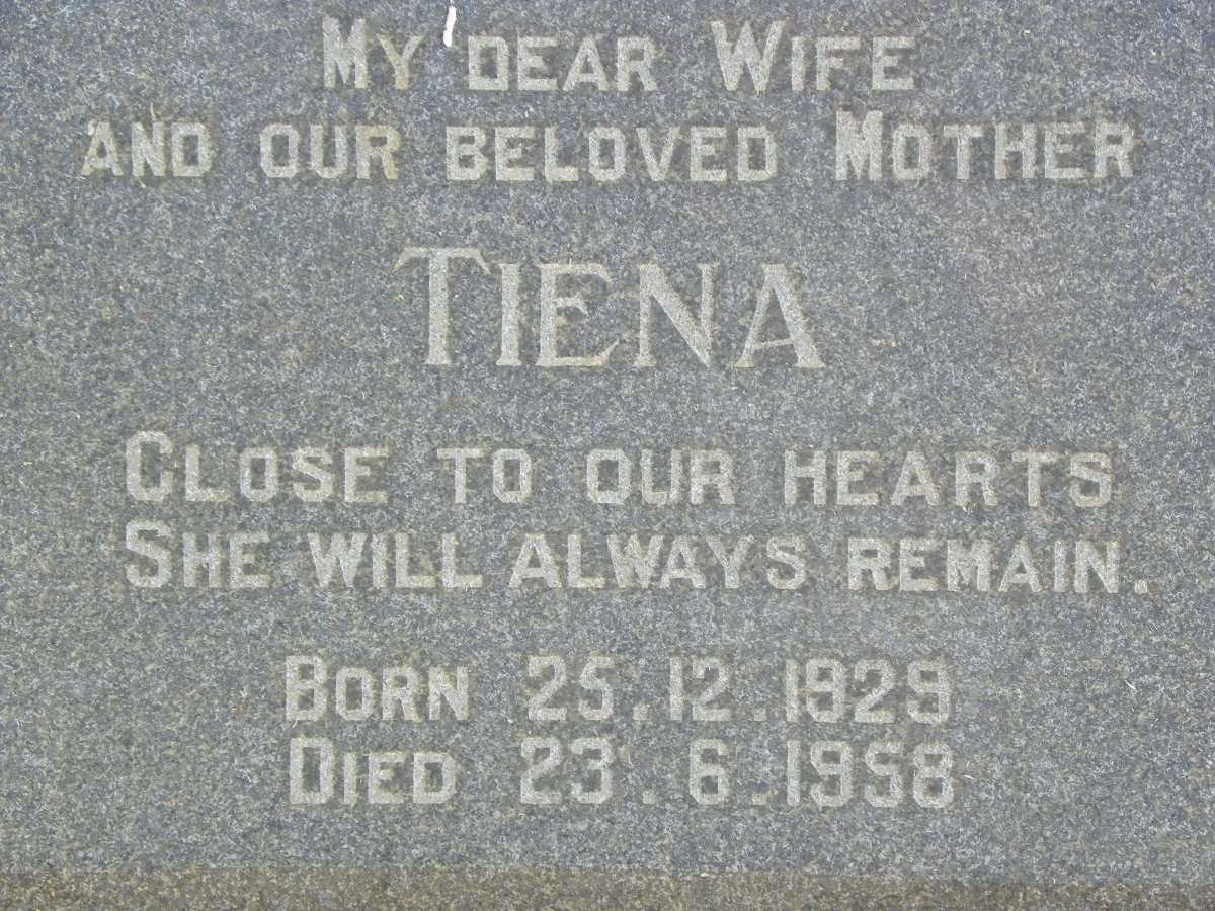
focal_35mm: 184
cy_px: 456
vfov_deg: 8.1
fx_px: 6458
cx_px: 608
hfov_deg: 10.7
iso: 100
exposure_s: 1/60
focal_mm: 32.7
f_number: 4.5
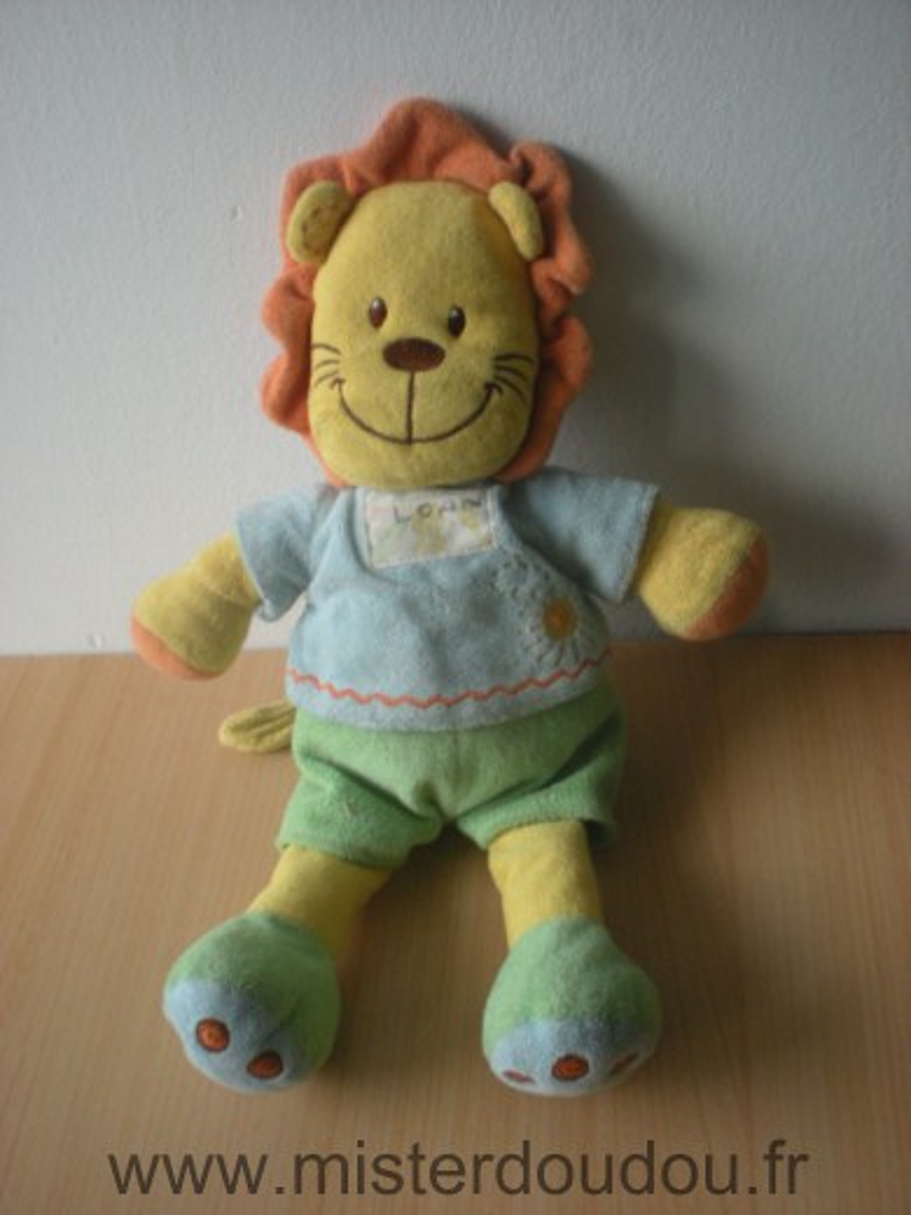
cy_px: 608
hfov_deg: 37.7
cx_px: 456
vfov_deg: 49.0
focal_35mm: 38
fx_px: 1333
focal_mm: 6.3
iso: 200
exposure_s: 1/24.6
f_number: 3.1
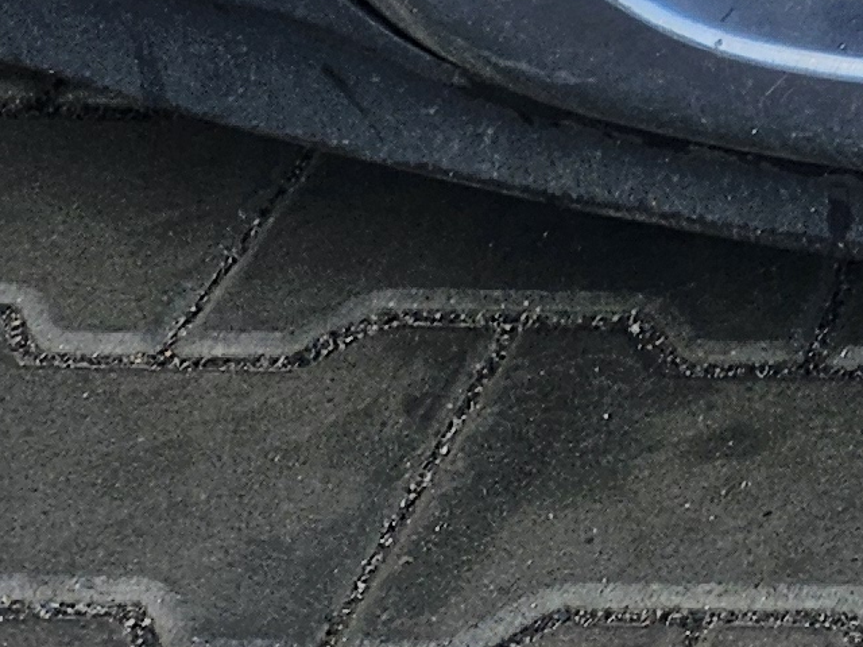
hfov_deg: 11.5
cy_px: -923
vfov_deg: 8.9
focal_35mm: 150
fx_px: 3740
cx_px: 1874
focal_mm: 5
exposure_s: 1/596
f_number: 1.8
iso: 50
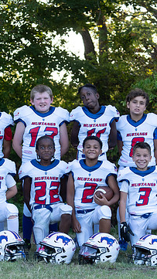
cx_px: 27
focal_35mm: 172
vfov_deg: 12.5
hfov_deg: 7.0
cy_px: 165
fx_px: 1273
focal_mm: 70
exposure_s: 1/320
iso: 250
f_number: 3.5
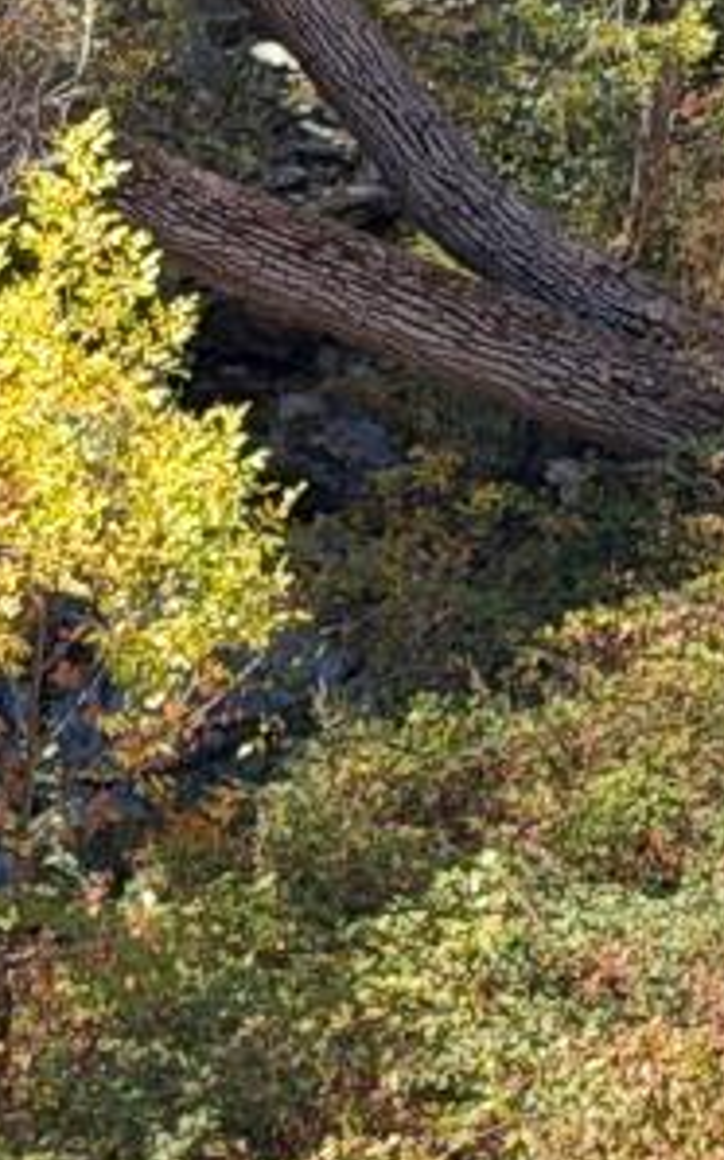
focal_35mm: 241
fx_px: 7616
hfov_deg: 5.3
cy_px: 833
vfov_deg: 8.7
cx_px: -889
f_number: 1.78
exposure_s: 1/1027
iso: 64
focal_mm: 6.76
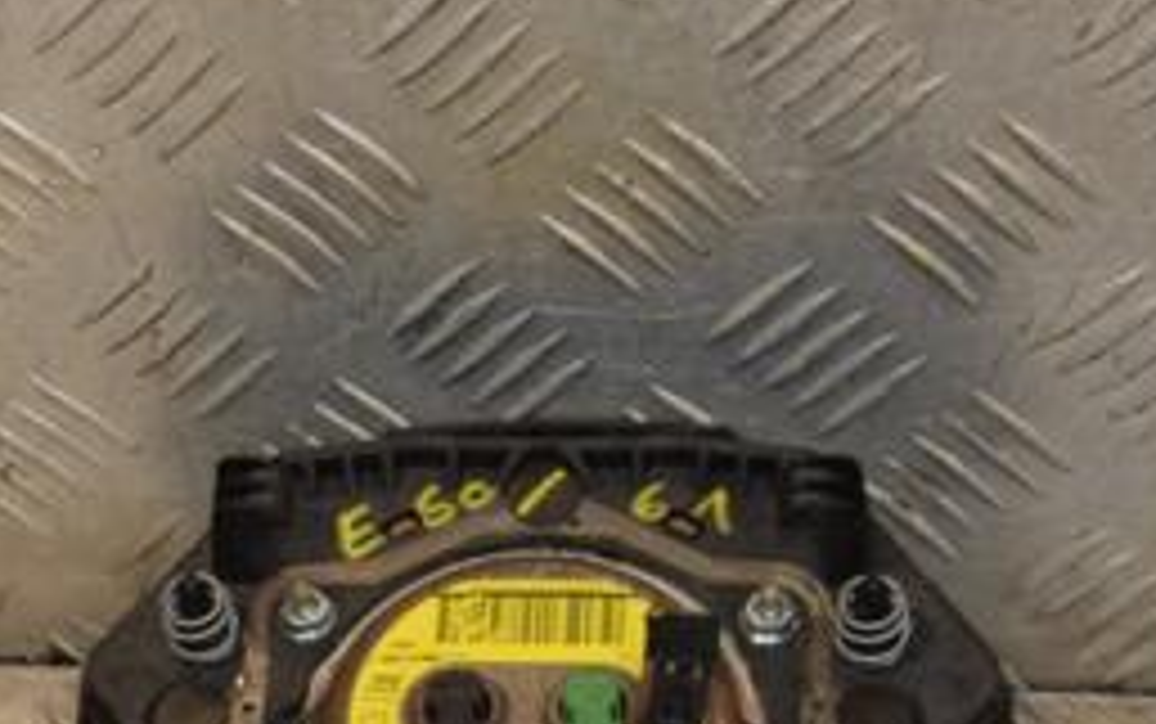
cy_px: 791
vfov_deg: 11.3
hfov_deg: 18.2
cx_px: 333
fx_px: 3594
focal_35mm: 114
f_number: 7.1
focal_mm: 32
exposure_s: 1/200
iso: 800
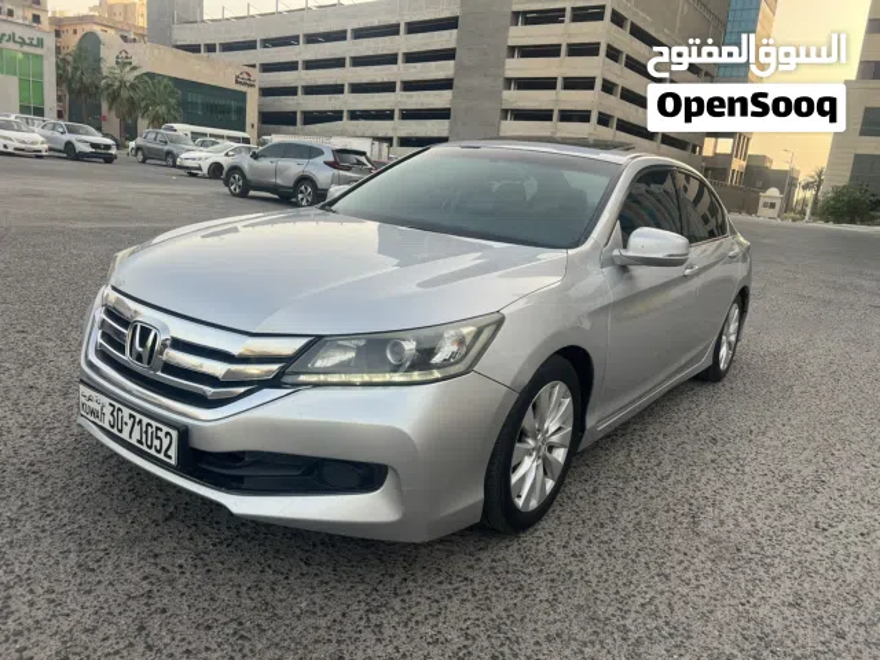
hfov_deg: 67.3
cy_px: 330
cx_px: 440
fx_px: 661
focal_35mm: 26
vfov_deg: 53.1
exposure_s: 1/670
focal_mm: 5.7
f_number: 1.5
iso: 50
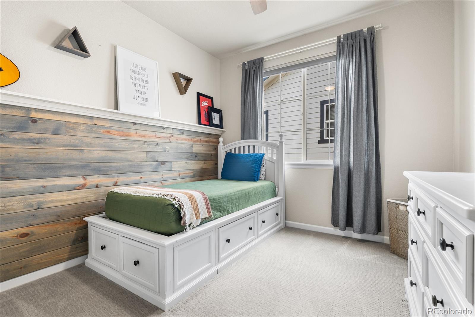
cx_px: 238
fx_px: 224
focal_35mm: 17
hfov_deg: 93.3
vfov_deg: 70.4
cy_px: 158
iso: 400
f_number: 8
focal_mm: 17
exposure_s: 1/3
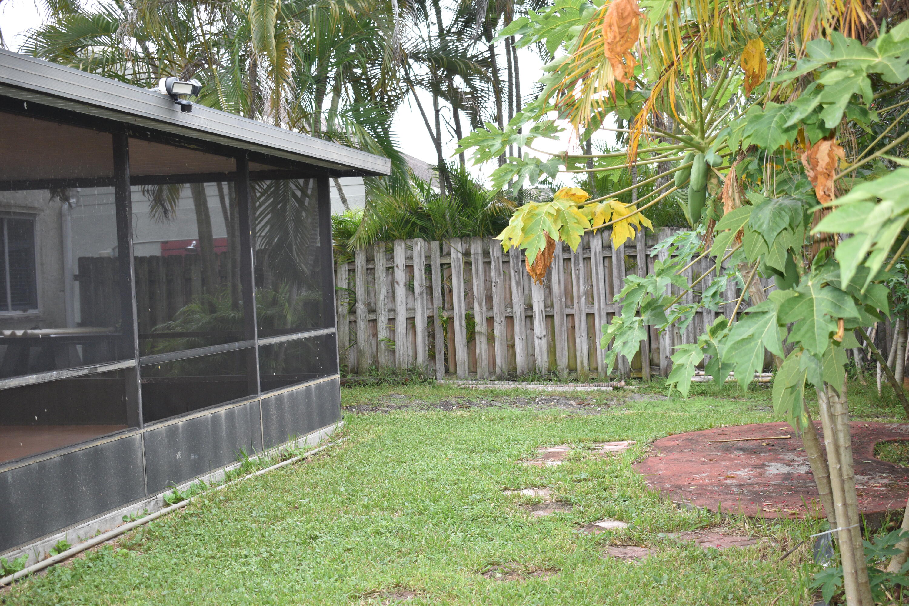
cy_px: 303
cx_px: 454
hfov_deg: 42.3
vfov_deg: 28.9
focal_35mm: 46
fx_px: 1174
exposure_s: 1/80
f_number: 4.5
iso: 400
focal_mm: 31
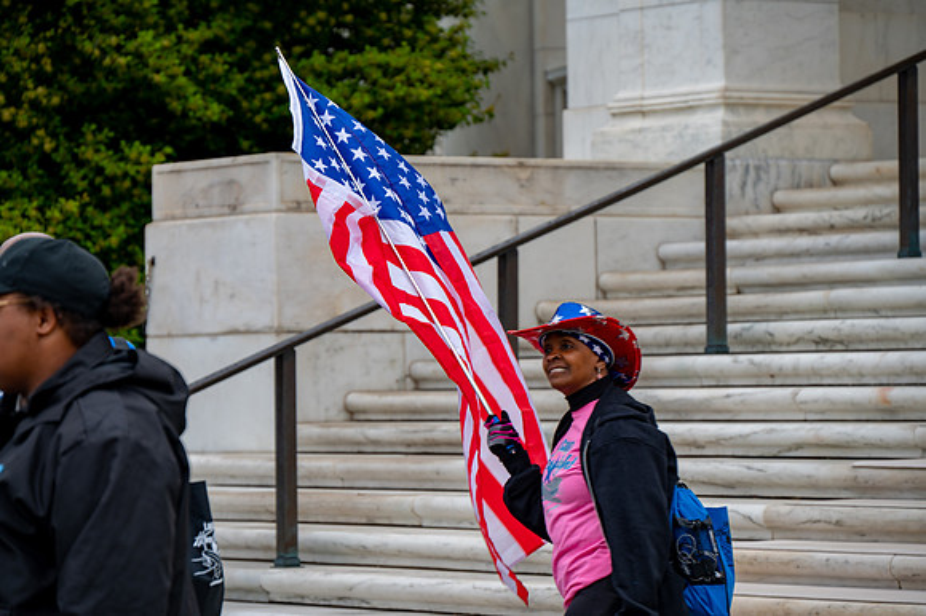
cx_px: 463
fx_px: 4242
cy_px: 308
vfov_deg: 8.3
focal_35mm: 165
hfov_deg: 12.5
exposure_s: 1/100
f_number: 6.3
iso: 100
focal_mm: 165
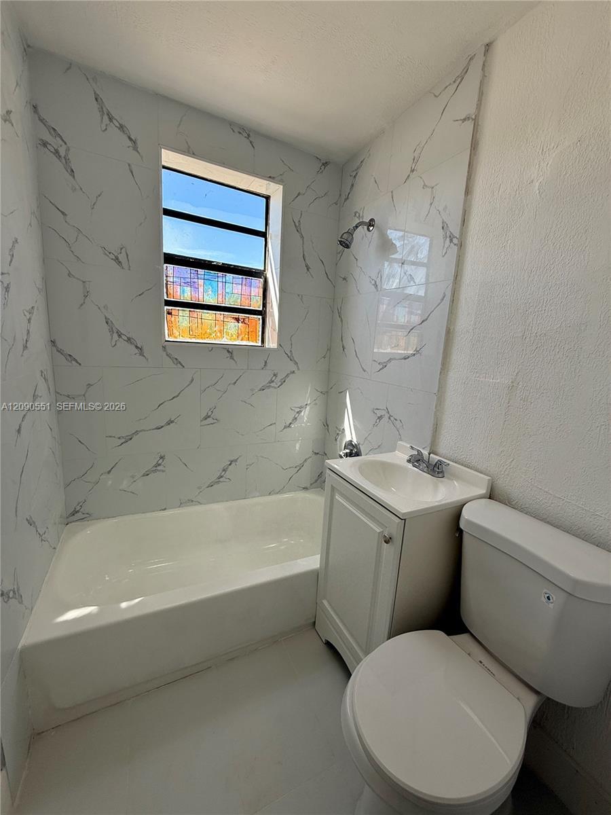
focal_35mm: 14
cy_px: 408
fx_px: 329
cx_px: 306
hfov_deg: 85.7
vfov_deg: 102.1
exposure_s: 1/379
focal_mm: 2.22
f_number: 2.2
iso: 64
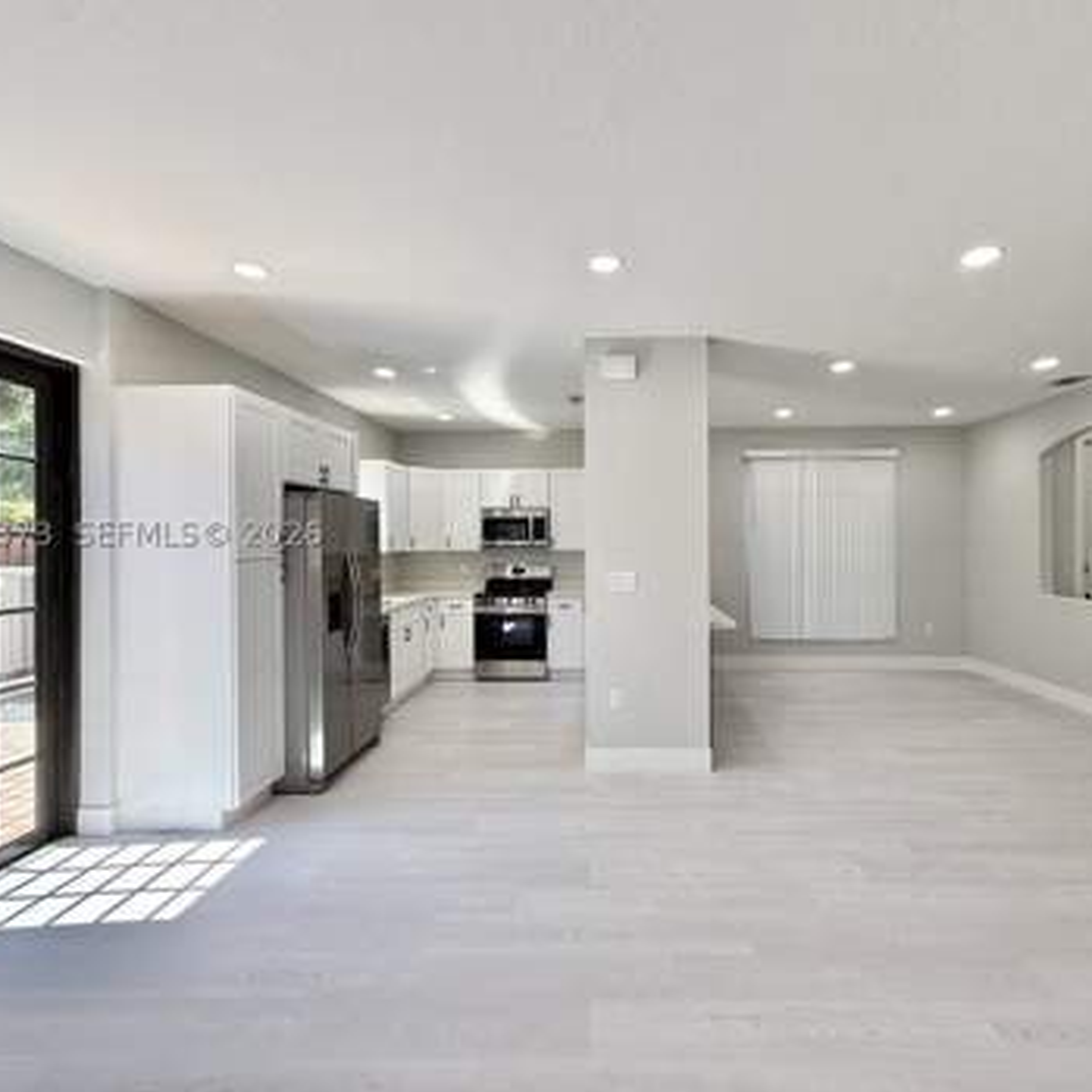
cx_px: 610
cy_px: 533
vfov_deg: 84.0
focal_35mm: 17
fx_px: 607
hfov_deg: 83.6
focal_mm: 2.22
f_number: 2.2
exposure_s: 1/176
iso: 50
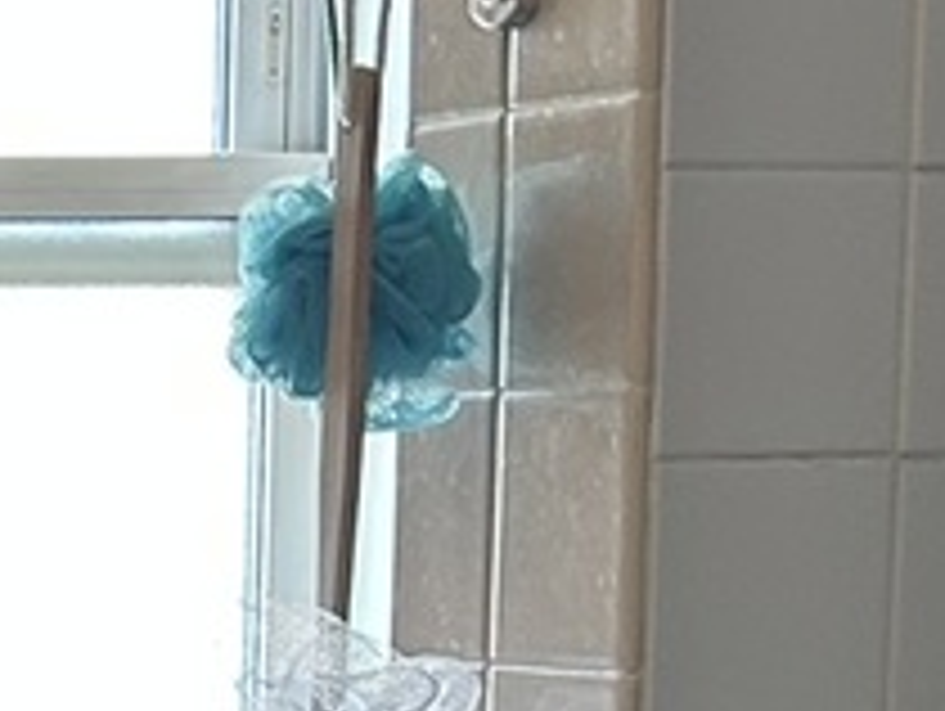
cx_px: -513
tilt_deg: -11.5
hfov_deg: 10.7
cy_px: 1449
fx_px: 4865
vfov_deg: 8.0
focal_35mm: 178
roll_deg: +1.0
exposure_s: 1/120
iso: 125
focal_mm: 5.7
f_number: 1.5
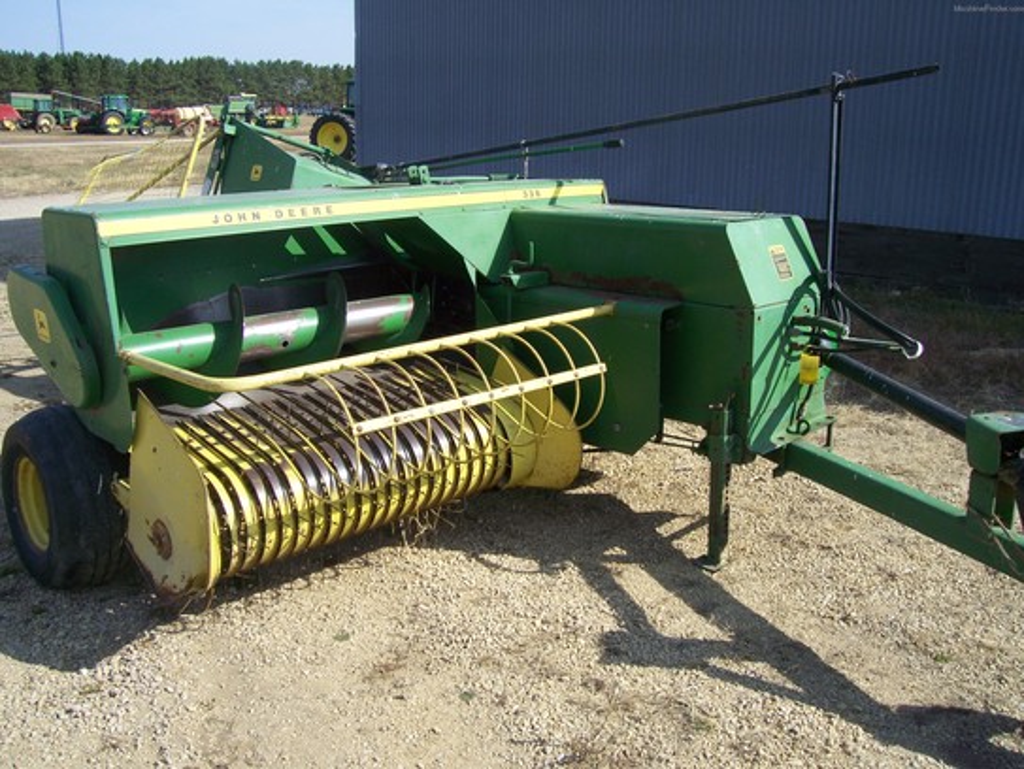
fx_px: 1006
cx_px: 512
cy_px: 384
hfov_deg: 53.9
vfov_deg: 41.8
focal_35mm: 34
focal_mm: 5.6
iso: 80
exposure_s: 1/320
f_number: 5.1
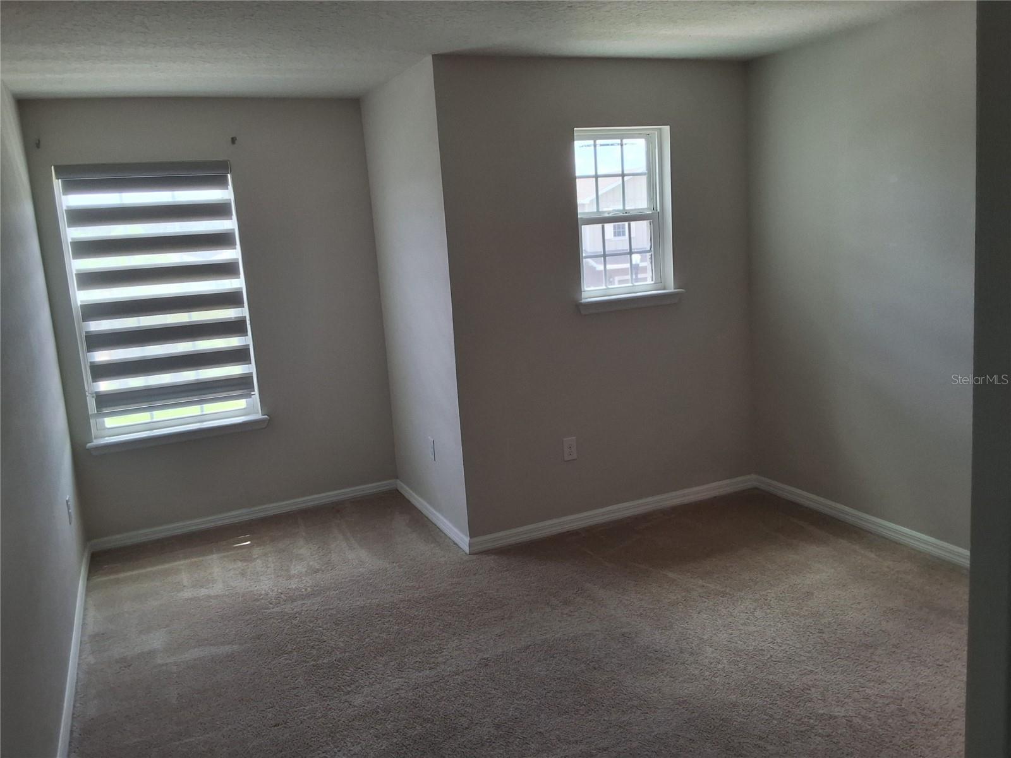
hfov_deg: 63.4
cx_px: 506
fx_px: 818
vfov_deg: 49.7
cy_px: 379
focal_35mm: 28
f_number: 1.9
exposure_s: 1/120
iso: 40
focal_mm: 2.91
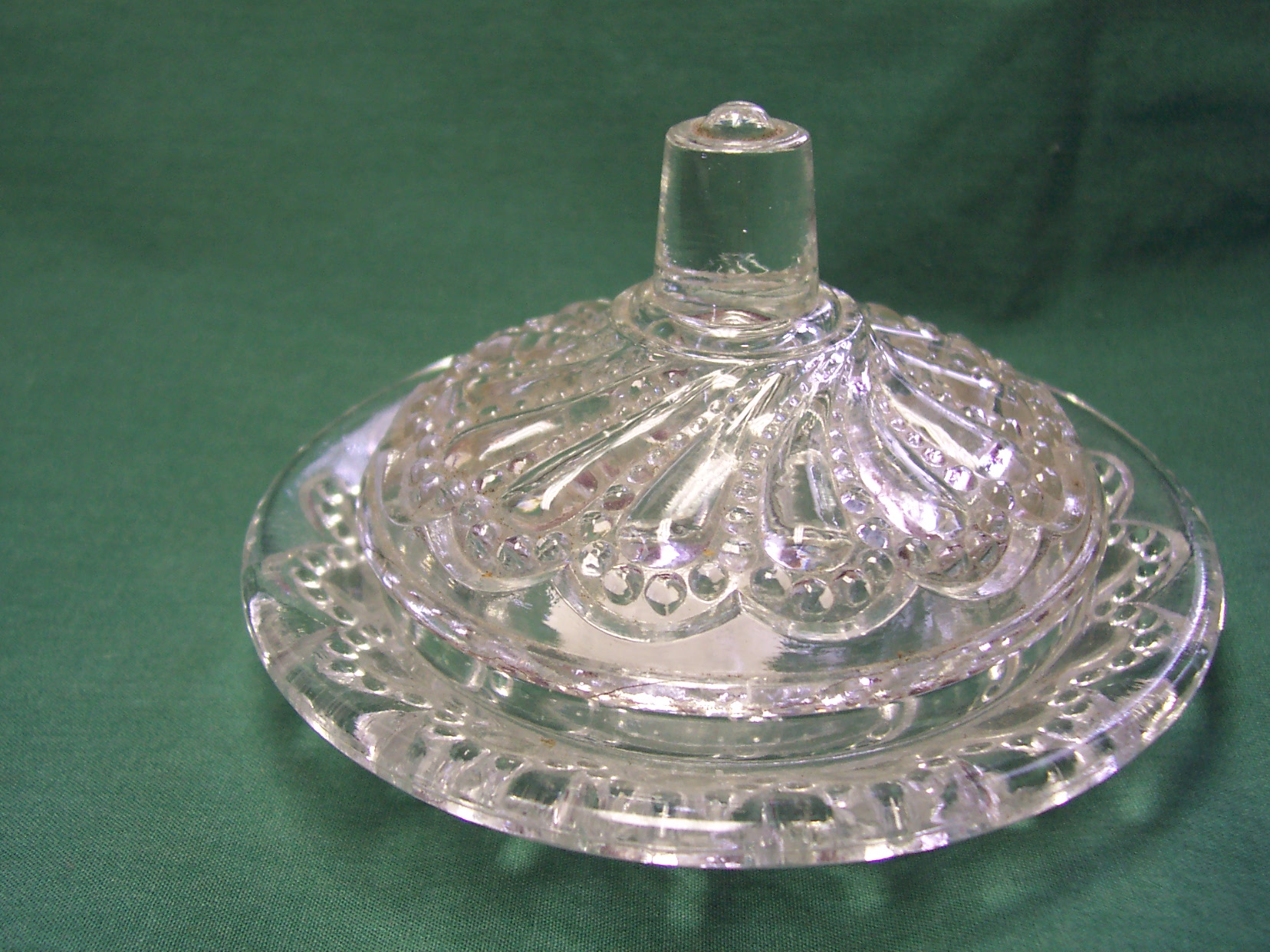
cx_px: 635
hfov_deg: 50.1
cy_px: 476
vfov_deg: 38.7
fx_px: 1357
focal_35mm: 37
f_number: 2.8
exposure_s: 1/45
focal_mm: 5.6
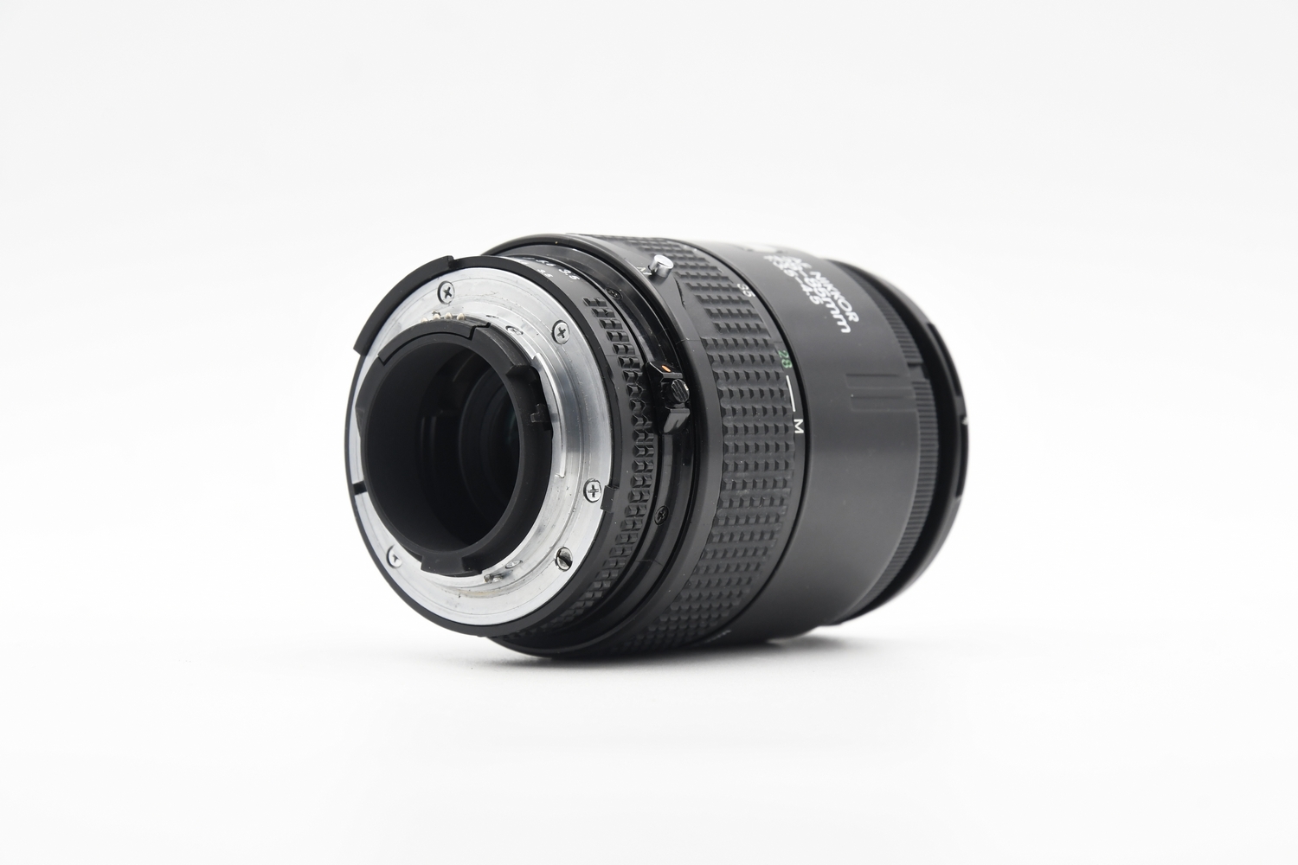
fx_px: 4326
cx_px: 649
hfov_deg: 17.1
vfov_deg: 11.4
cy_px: 432
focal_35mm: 120
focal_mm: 80
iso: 800
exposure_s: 1/100
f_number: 8
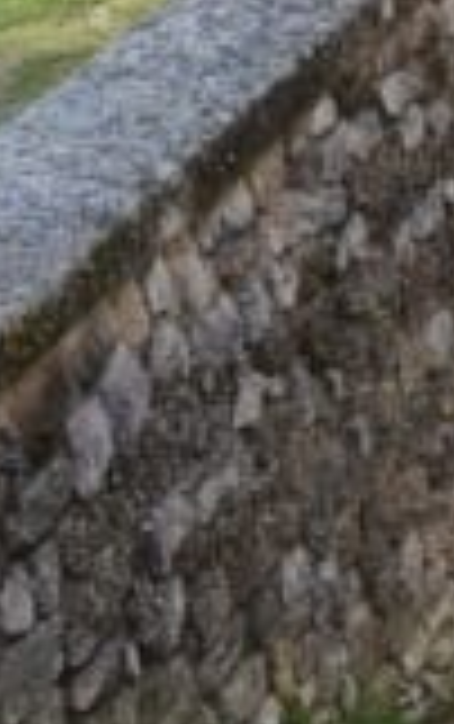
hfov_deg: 6.2
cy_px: 423
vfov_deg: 10.3
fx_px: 4028
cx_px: 1029
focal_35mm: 204
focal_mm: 28
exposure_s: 1/1000
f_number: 4.5
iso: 400
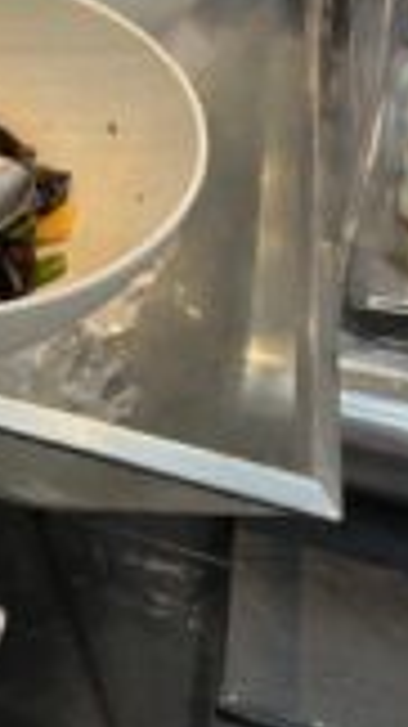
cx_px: -377
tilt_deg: -29.6
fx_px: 1213
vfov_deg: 32.3
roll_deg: +3.4
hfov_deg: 15.6
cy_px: 135
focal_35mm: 63
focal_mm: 5.1
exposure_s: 1/50
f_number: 1.6
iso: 125
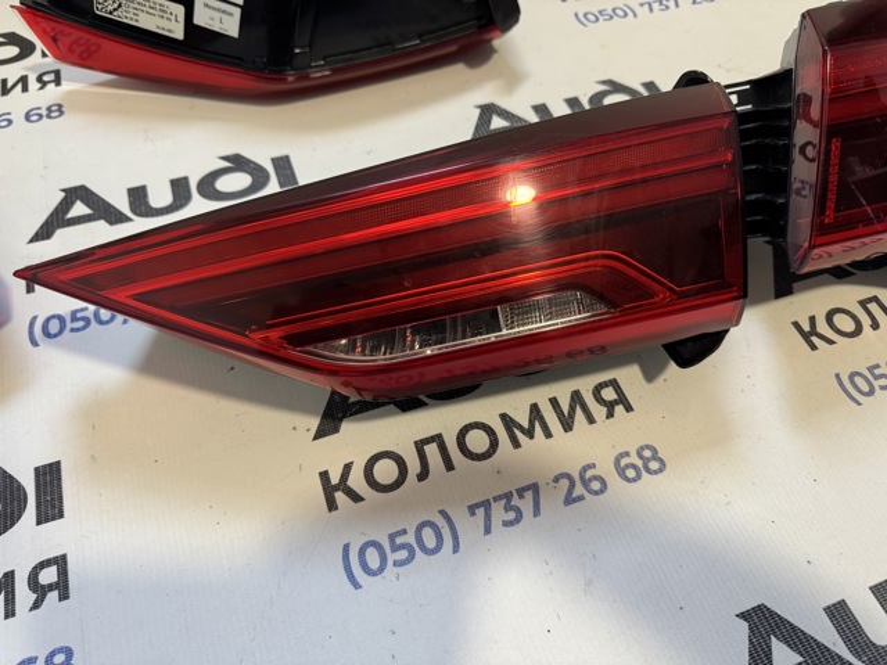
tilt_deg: -56.8
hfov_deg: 71.6
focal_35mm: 24
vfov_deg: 56.8
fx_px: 615
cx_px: 444
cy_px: 332
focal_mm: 6.76
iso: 200
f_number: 1.78
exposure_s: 1/78
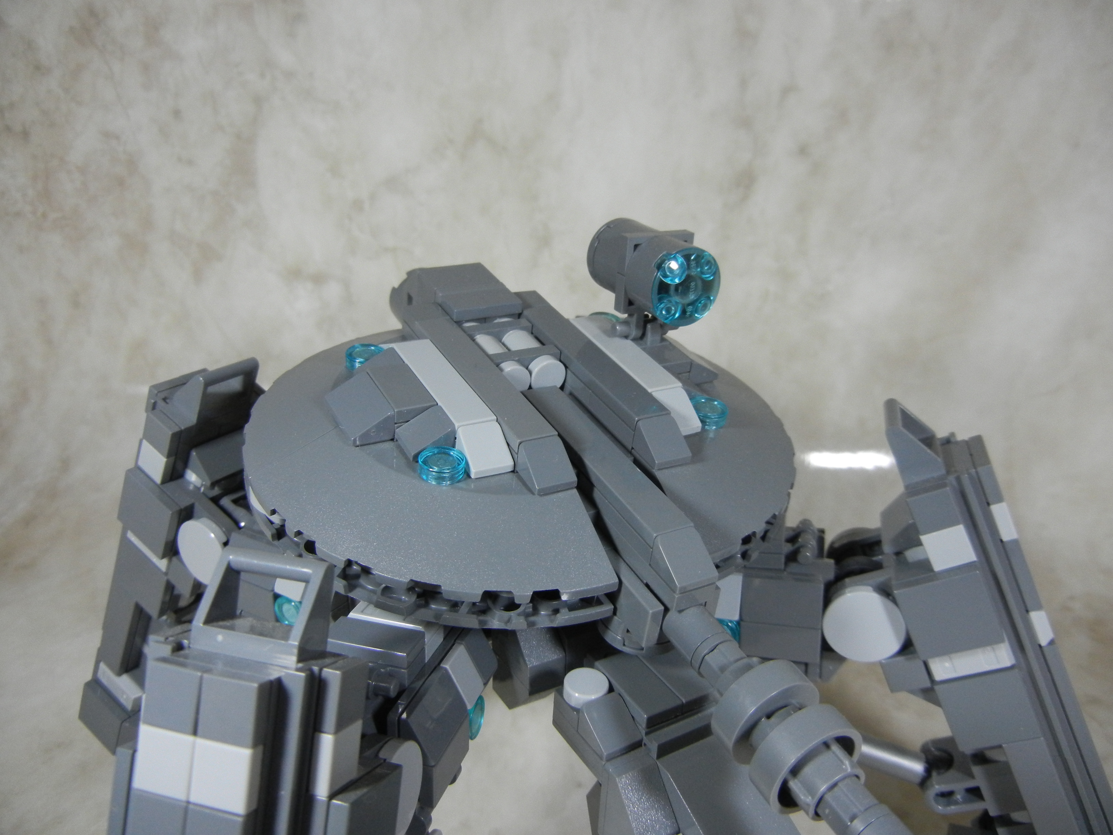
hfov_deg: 60.0
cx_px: 556
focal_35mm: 30
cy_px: 418
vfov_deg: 46.8
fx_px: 965
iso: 400
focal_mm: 5.4
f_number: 3.5
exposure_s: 1/89
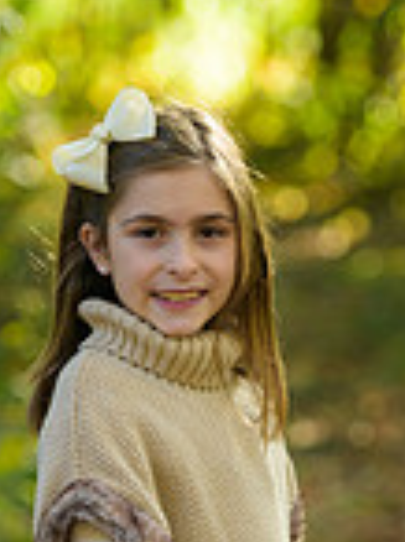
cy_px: 698
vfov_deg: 5.5
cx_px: 197
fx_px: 5570
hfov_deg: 4.2
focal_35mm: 356
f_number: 3.2
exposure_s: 1/200
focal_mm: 120
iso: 200
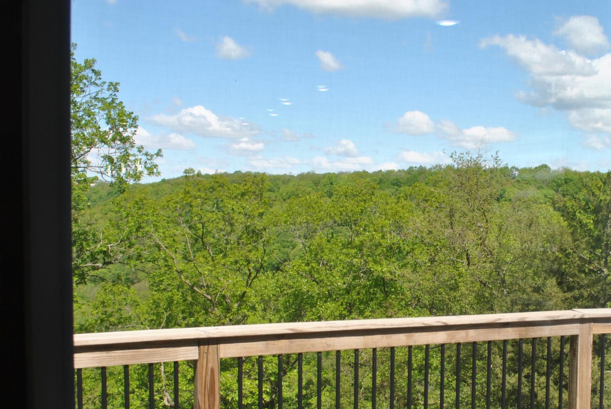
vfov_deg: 28.0
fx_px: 816
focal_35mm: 48
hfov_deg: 39.9
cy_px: 275
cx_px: 463
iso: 100
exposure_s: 1/160
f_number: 6.3
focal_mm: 18
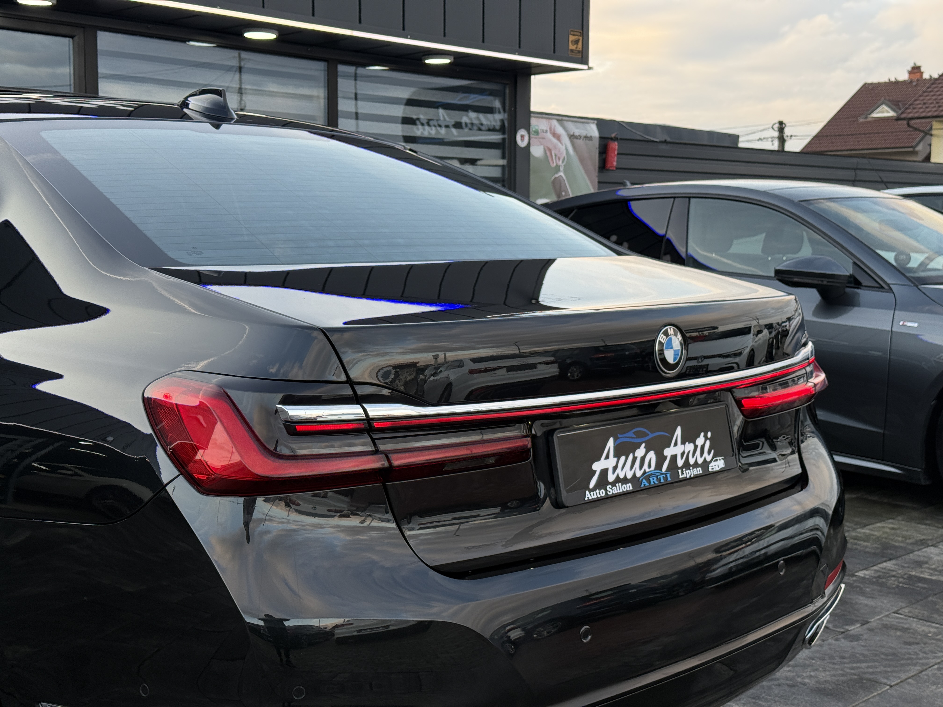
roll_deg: -0.2
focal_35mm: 48
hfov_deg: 39.7
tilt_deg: -5.3
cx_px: 472
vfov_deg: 30.3
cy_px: 354
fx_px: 1308
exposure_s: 1/310
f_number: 1.78
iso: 64
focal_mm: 6.76
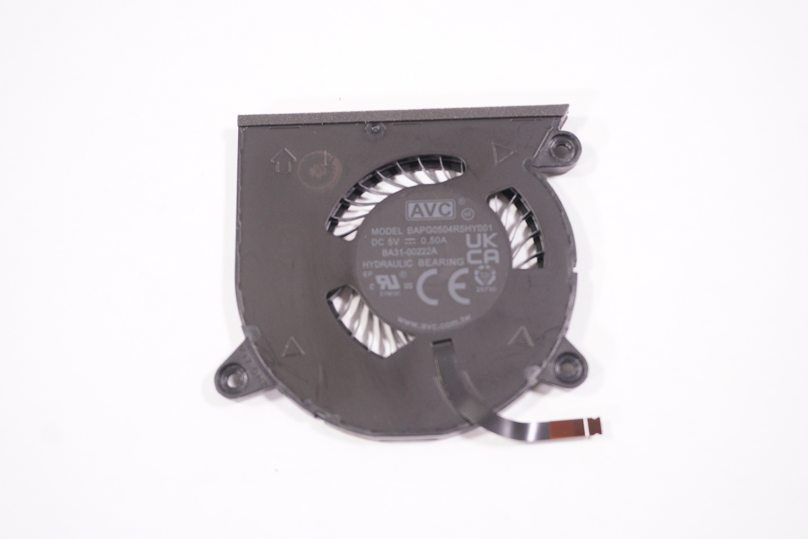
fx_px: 1122
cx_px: 415
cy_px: 273
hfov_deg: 39.6
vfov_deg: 27.0
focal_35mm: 50
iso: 1000
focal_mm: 32
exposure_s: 1/160
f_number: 5.6
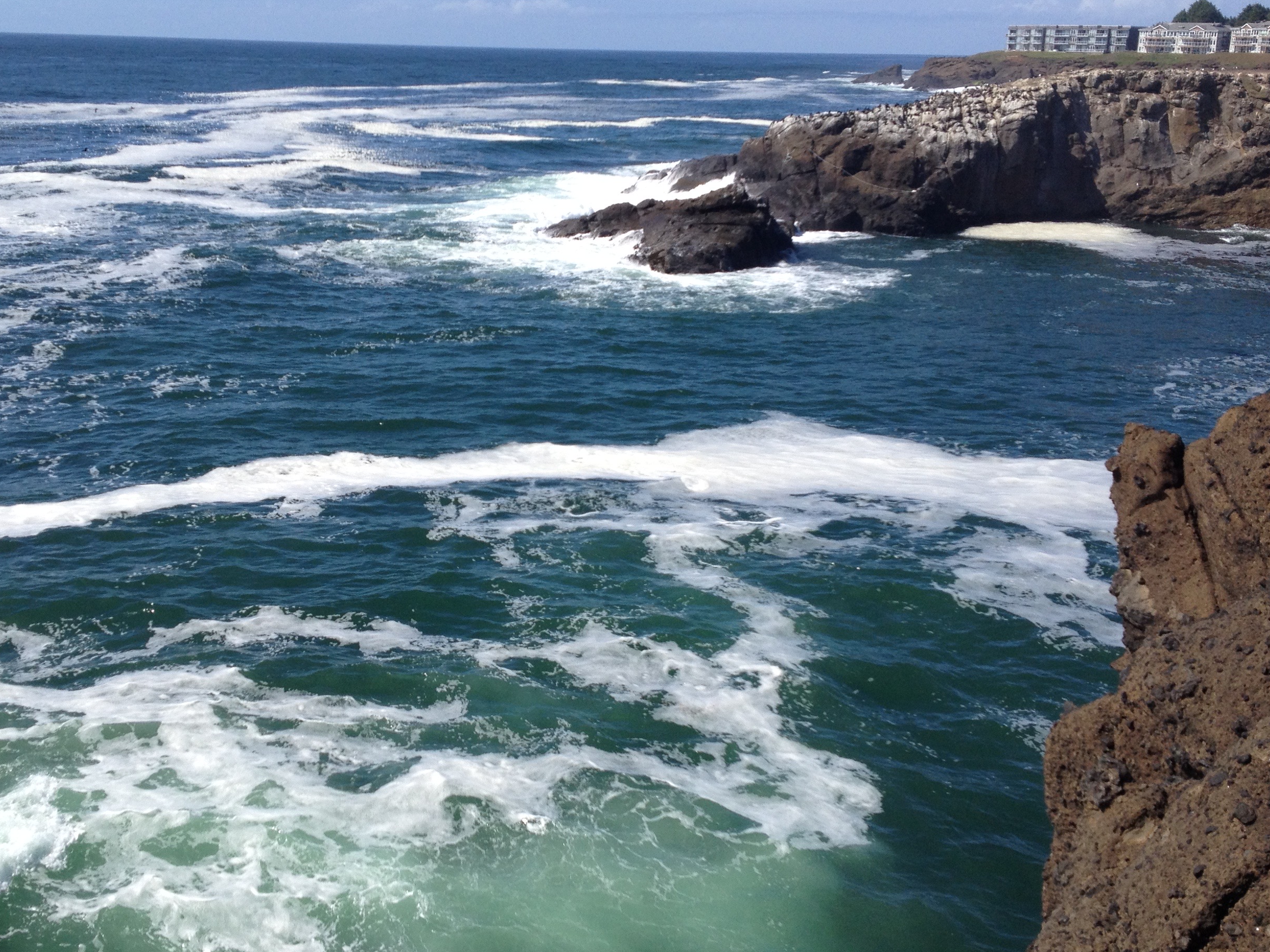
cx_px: 512
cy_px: 454
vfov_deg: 30.9
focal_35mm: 47
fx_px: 1724
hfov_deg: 40.3
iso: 50
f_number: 2.4
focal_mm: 4.28
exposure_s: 1/1972
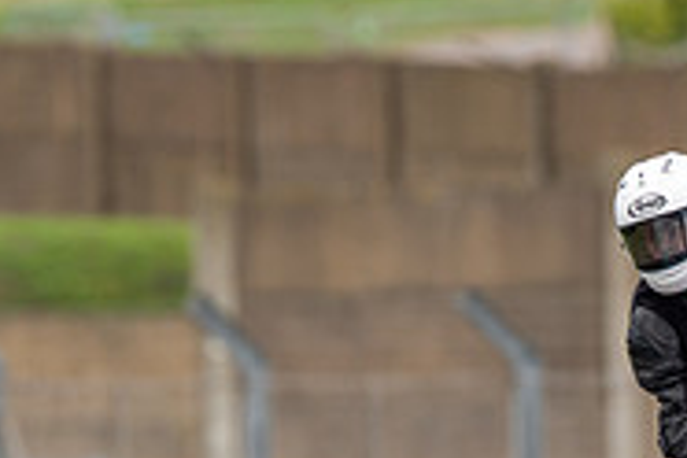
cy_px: 112
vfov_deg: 0.7
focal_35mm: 2069
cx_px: 820
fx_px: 39480
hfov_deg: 1.0
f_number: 7.1
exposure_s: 1/320
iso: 125
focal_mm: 600
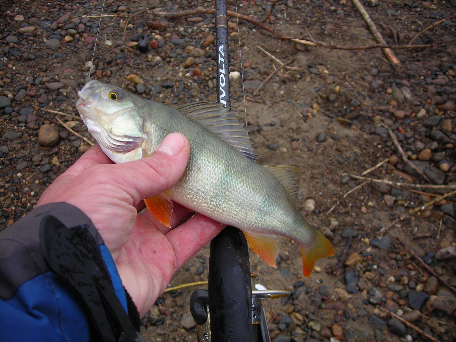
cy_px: 171
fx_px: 501
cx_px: 228
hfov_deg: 49.0
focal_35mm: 38
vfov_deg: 37.7
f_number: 3.2
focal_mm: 6.3
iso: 50
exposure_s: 1/155
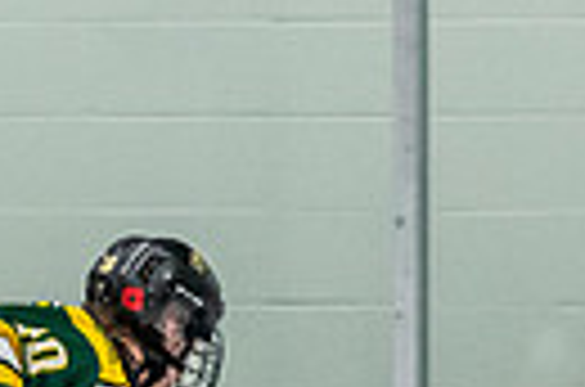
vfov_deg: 1.5
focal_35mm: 888
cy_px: 812
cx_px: 163
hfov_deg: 2.3
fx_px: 14395
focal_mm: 120
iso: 4000
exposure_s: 1/800
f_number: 2.8
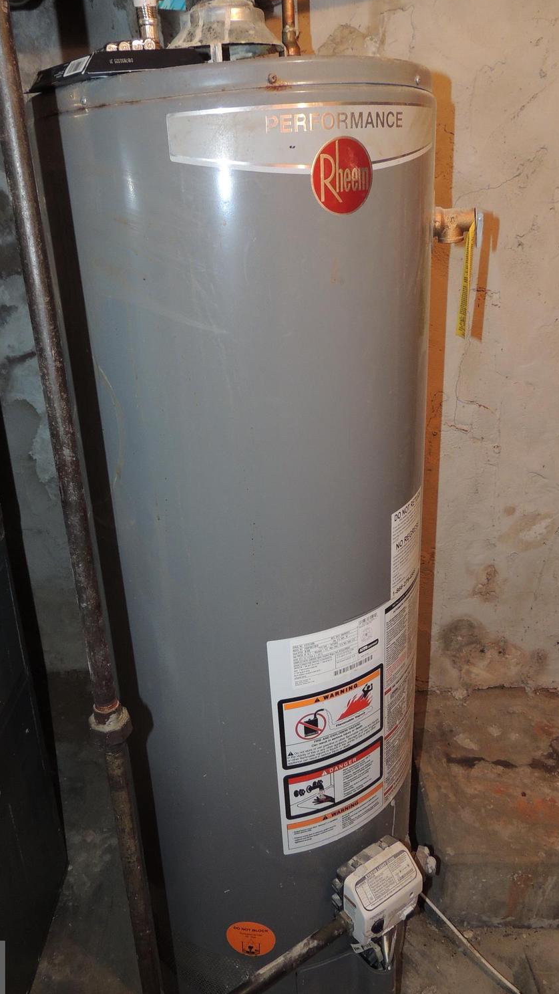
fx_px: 711
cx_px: 223
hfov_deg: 42.7
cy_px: 482
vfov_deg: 69.8
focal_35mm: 27
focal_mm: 4.3
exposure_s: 1/30
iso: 200
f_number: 3
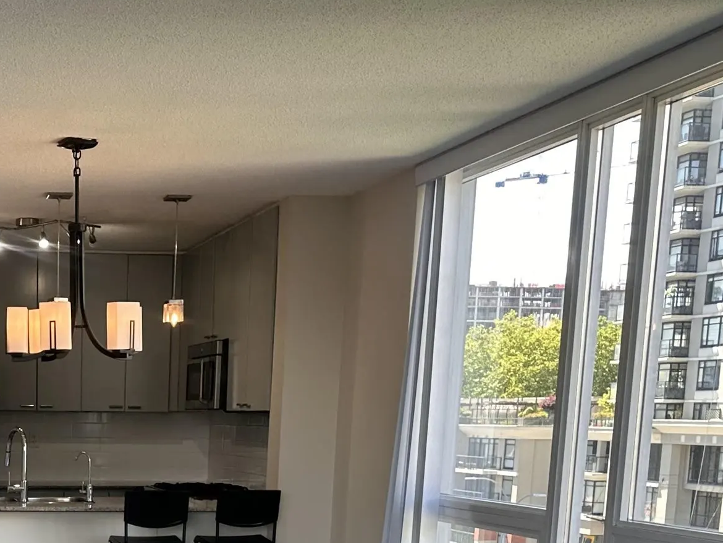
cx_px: 41
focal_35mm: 63
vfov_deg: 21.5
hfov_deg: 29.2
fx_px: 1316
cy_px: 667
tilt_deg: -10.2
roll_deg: -0.8
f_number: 1.78
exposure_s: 1/185
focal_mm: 6.86
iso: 64
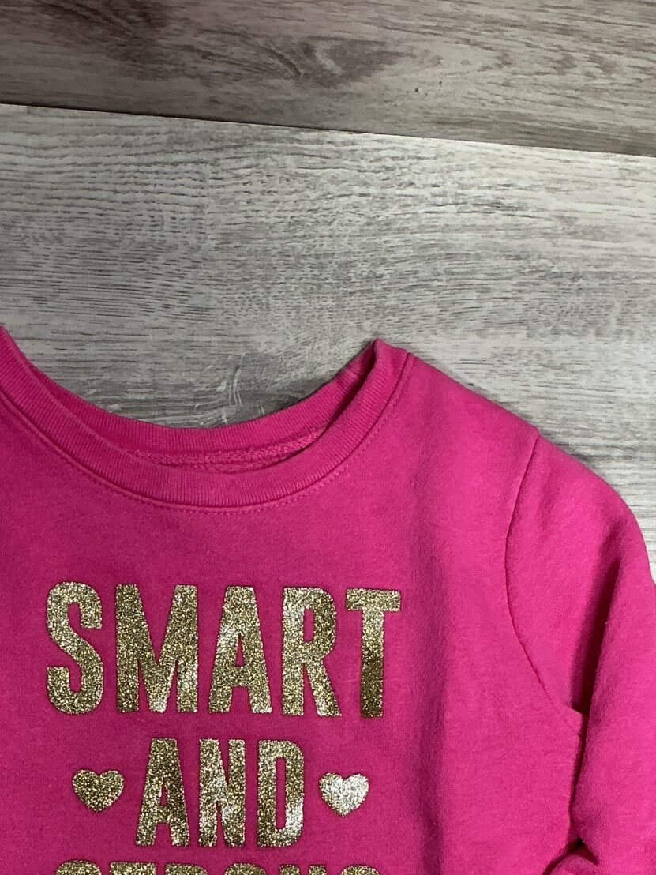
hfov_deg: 21.8
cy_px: 873
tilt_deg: -83.6
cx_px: 178
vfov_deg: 27.3
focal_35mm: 67
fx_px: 1693
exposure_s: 1/50
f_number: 1.8
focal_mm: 3
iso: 64
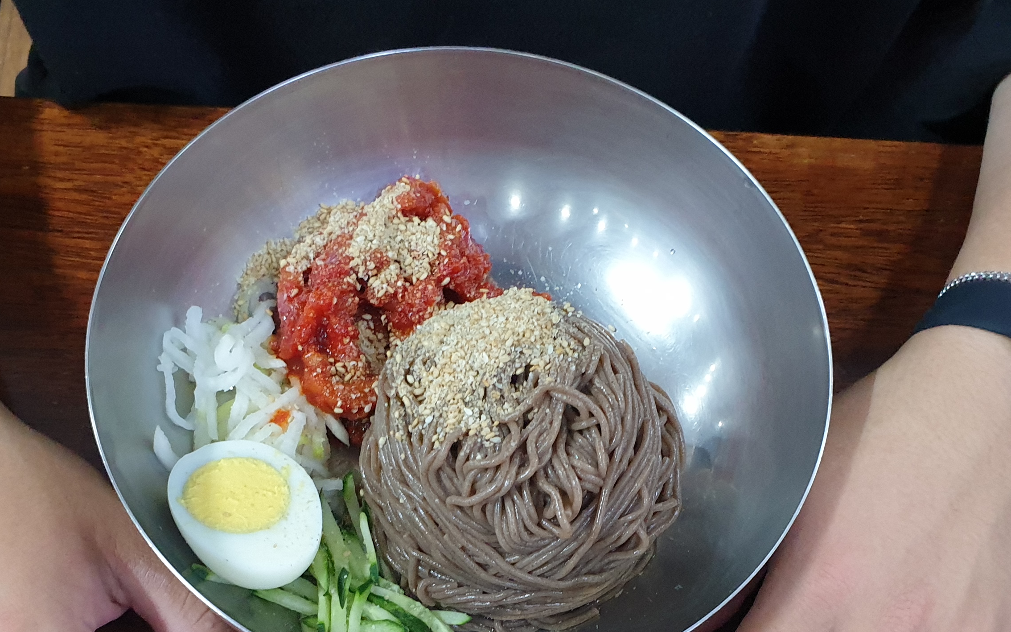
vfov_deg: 25.1
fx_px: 1350
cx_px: 506
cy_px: 624
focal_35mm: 49
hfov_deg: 41.1
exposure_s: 1/60
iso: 320
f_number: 2.4
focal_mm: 4.3
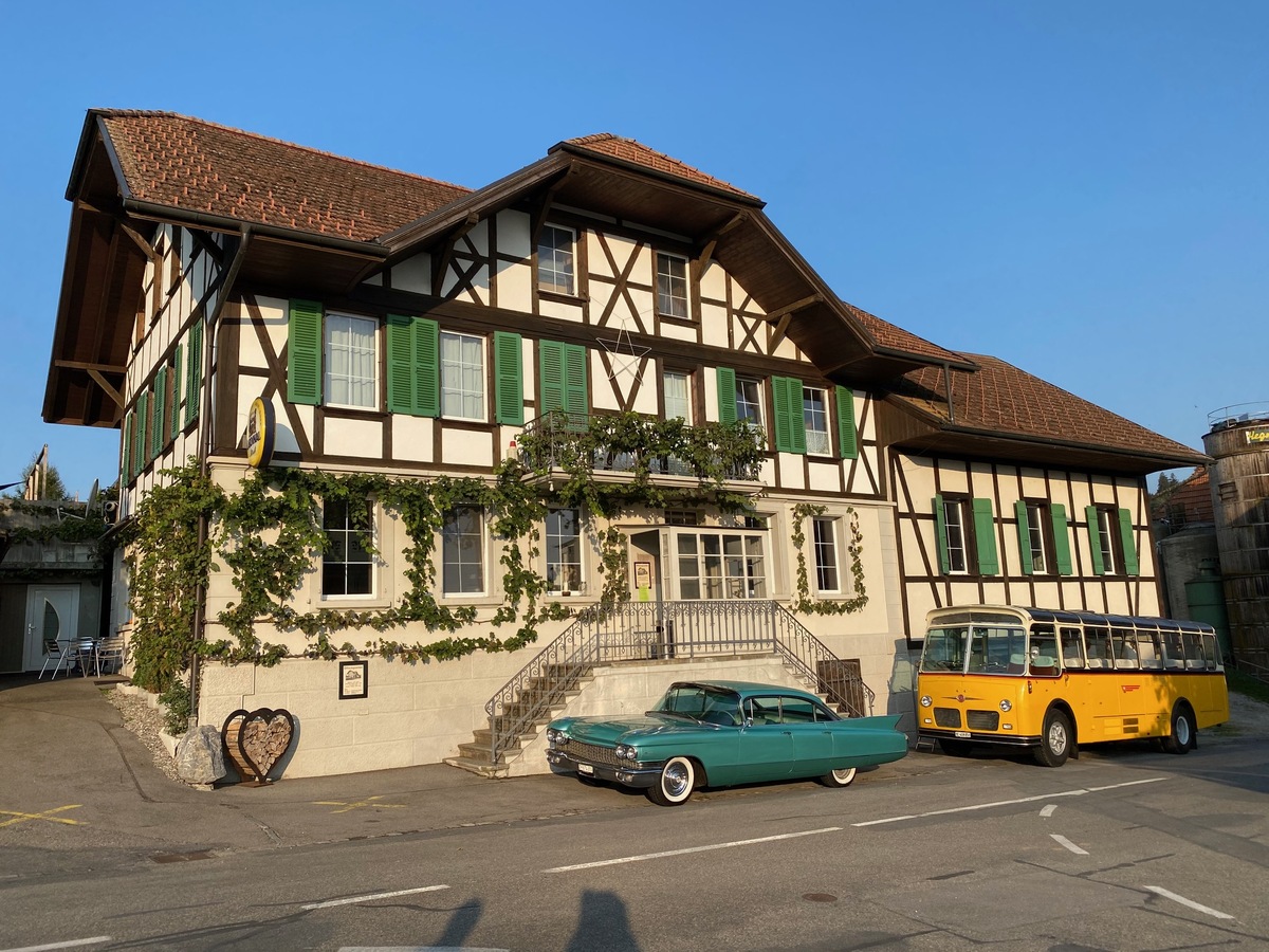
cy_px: 476
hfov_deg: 67.3
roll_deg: +2.1
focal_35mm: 26
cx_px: 634
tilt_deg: +10.7
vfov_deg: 53.1
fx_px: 953
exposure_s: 1/1996
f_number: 1.8
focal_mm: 4.25
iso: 32
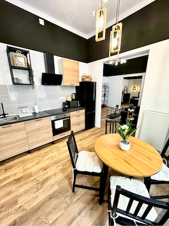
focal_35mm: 14
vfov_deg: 102.1
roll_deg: +0.4
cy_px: 113
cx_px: 84
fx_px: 91
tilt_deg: -15.3
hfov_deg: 85.7
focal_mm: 2.22
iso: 250
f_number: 2.2
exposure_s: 1/100
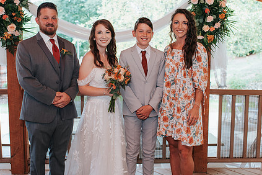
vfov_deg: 26.5
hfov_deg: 38.9
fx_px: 371
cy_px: 95
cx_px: 126
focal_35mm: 51
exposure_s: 1/200
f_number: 3.2
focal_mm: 35
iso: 360
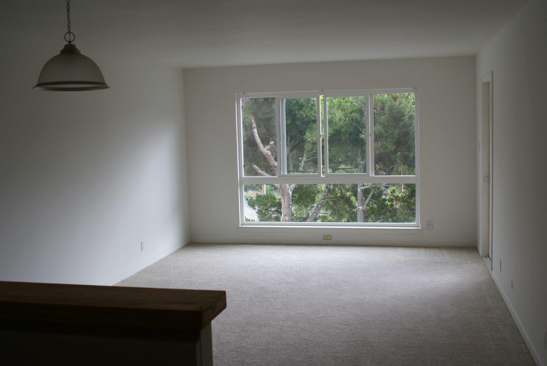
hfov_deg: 49.5
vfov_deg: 34.3
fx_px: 593
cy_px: 183
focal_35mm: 39
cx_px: 274
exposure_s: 1/50
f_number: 5
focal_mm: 26
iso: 100
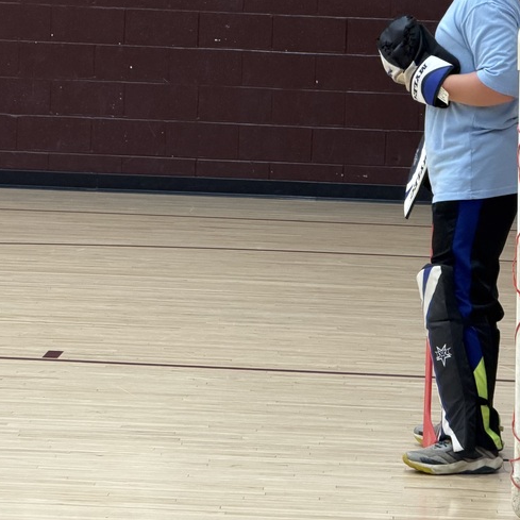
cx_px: 453
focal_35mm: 185
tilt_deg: -3.9
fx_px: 3144
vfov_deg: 9.5
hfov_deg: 9.4
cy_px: 215
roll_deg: -2.3
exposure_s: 1/121
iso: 400
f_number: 2.8
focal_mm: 16.89
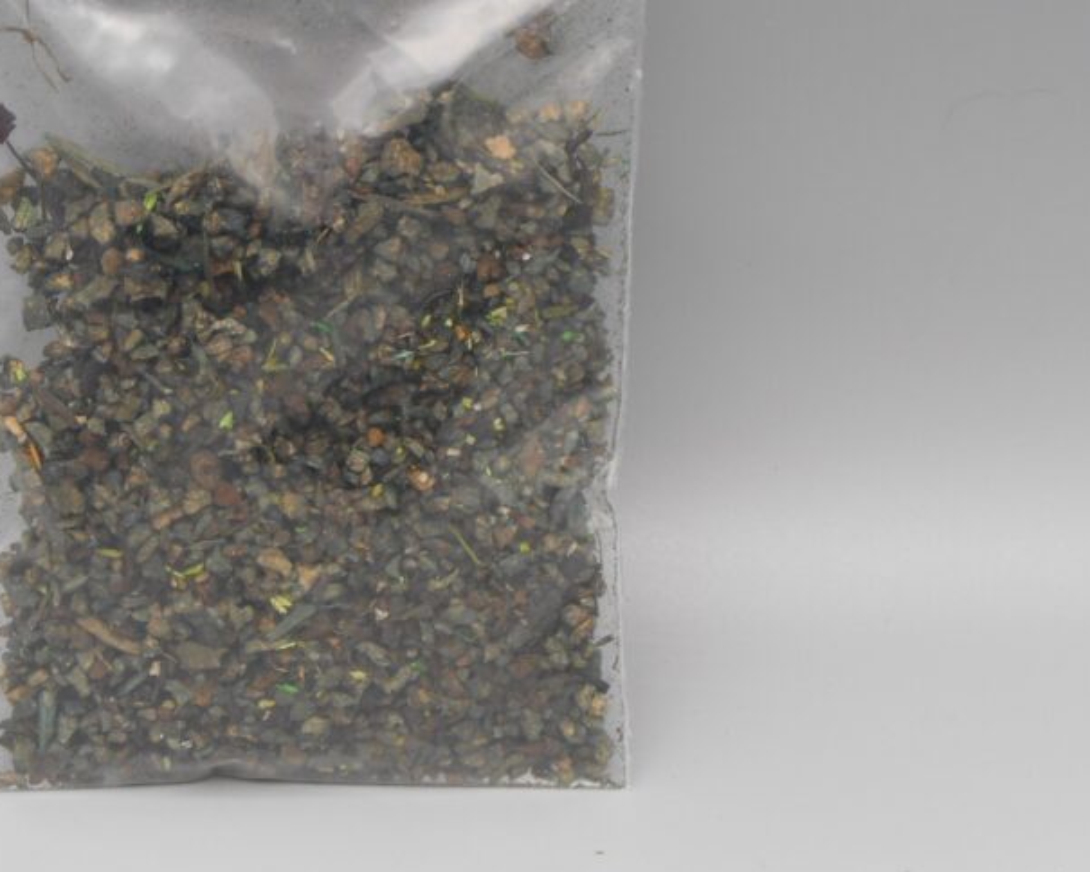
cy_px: 332
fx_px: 4903
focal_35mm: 152
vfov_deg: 10.2
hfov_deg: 12.7
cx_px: 304
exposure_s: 1/30
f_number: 4.9
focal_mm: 16.4
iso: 80
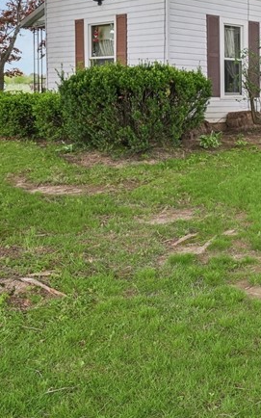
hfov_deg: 23.3
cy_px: 89
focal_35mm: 51
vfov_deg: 38.2
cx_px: 307
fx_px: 581
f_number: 8
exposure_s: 1/25
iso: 400
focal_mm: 20
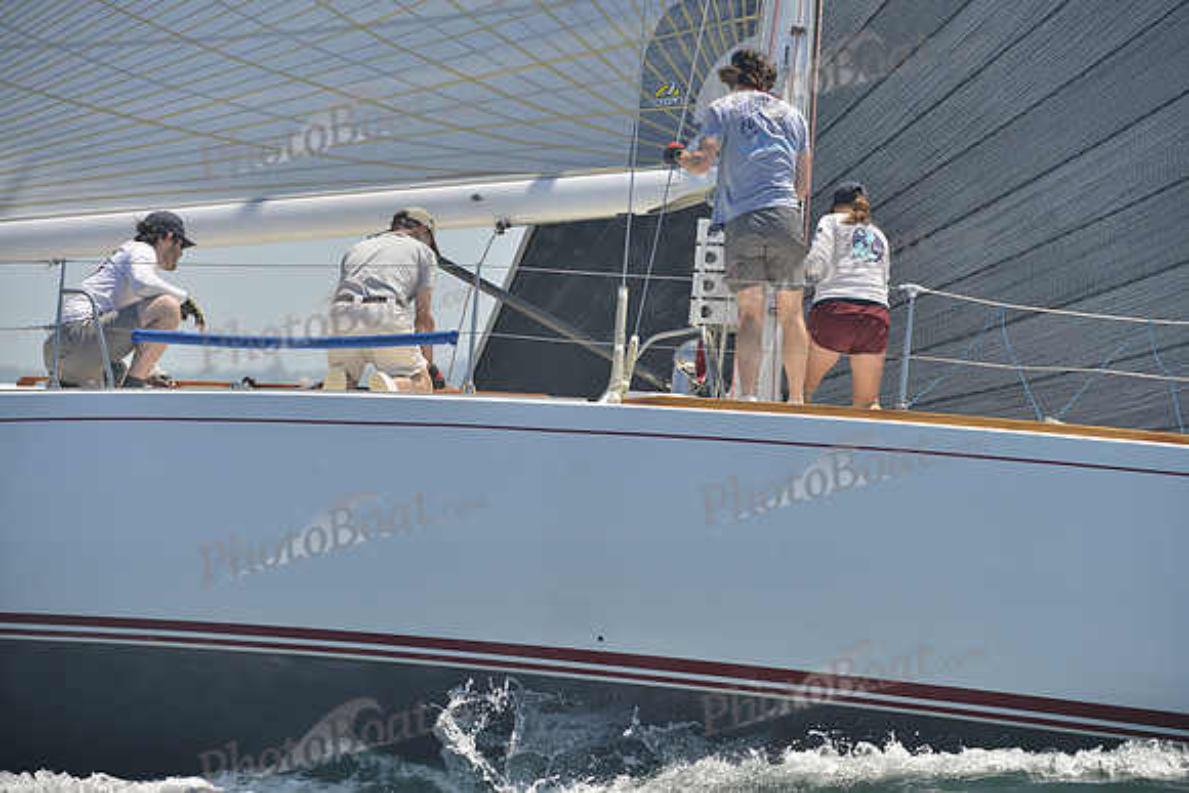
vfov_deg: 5.3
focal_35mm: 260
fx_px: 8589
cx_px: 594
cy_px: 396
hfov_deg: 7.9
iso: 280
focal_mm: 260
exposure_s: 1/1000
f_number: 6.3
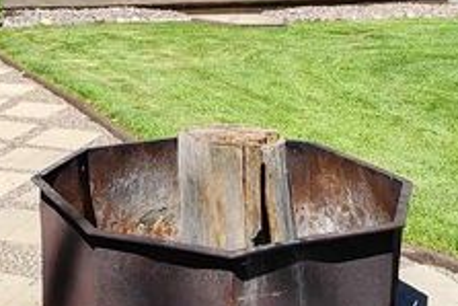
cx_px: 144
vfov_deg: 20.1
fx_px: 789
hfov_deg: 32.0
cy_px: -94
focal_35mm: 62
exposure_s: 1/1033
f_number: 2.2
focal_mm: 2.2
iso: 50
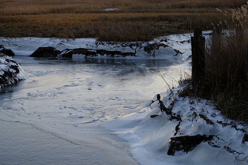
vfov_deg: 16.5
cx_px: 124
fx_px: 572
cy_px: 82
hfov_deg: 24.5
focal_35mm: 83
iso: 400
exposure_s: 1/15
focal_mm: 55
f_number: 14
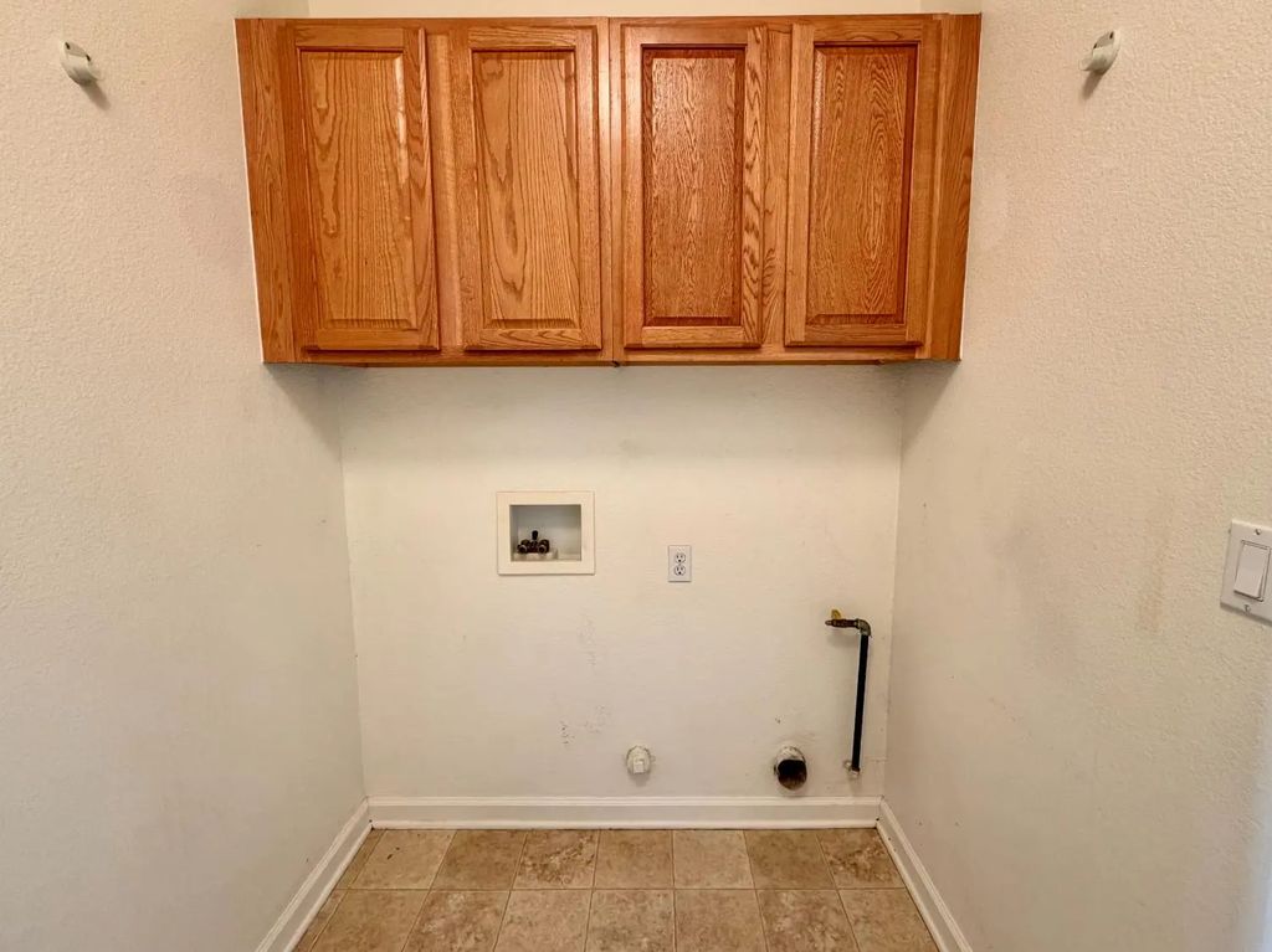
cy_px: 476
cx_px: 636
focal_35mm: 14
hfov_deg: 102.1
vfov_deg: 85.6
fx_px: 514
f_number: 2.2
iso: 200
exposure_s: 1/60
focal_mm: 2.22
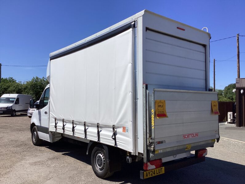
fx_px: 219
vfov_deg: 45.4
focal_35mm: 31
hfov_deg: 58.4
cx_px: 122
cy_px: 92
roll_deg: -0.8
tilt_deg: +2.8
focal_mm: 3.3
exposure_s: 1/2717
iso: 25
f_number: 2.4
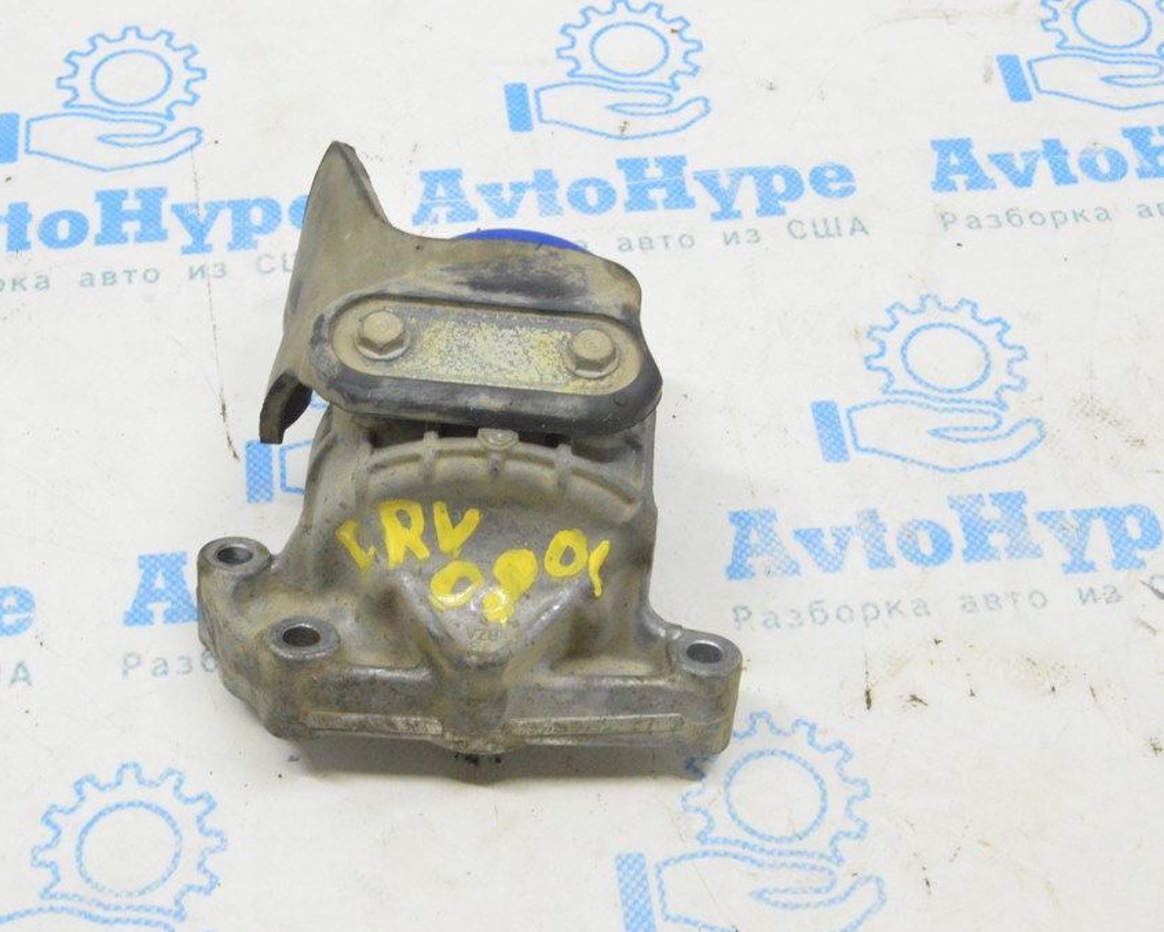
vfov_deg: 25.6
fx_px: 2052
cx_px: 466
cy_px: 467
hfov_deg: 31.6
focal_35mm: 60
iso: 6400
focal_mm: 35
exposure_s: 1/15
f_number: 20
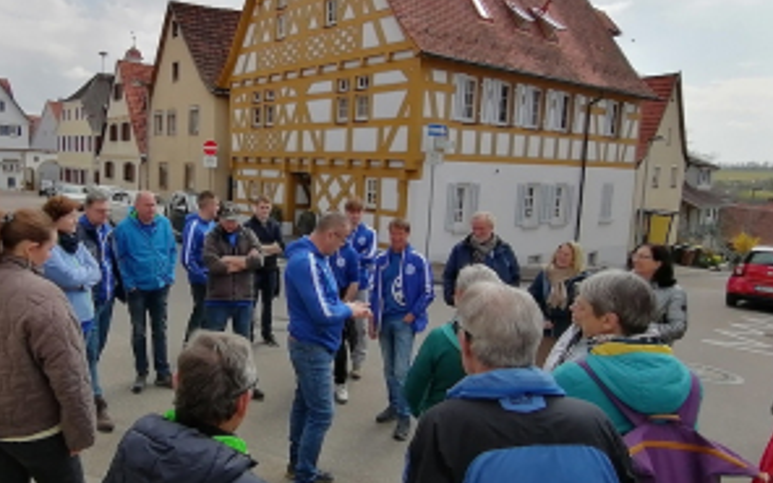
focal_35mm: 26
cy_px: 232
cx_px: 257
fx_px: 548
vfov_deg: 47.6
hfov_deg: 68.4
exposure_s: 1/1562
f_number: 2.4
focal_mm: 2.7
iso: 50
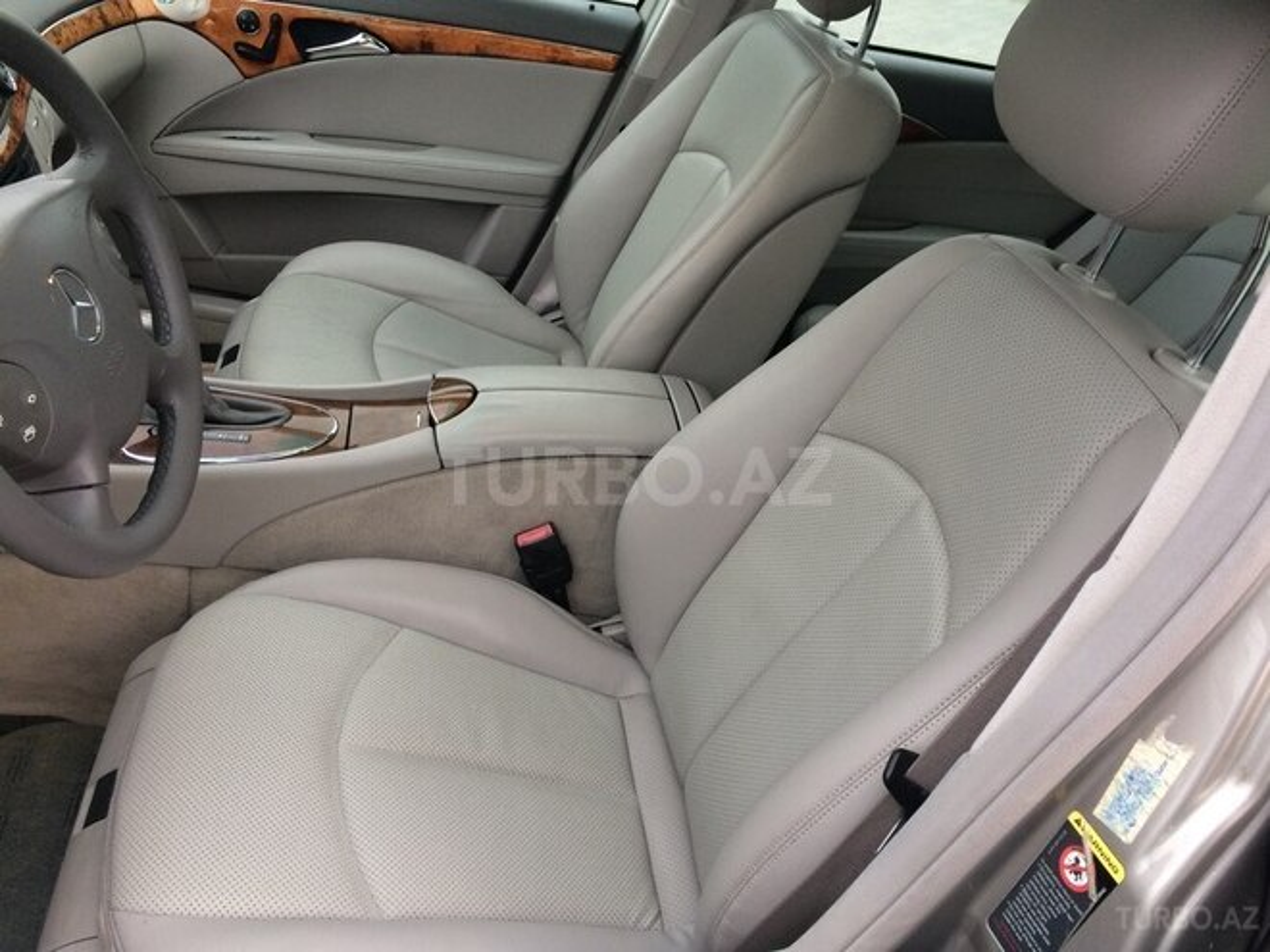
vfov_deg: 48.2
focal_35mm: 29
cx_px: 635
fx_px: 1064
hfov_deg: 61.7
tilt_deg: -33.4
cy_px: 476
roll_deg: -18.1
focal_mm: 4.15
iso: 50
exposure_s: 1/33
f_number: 2.2
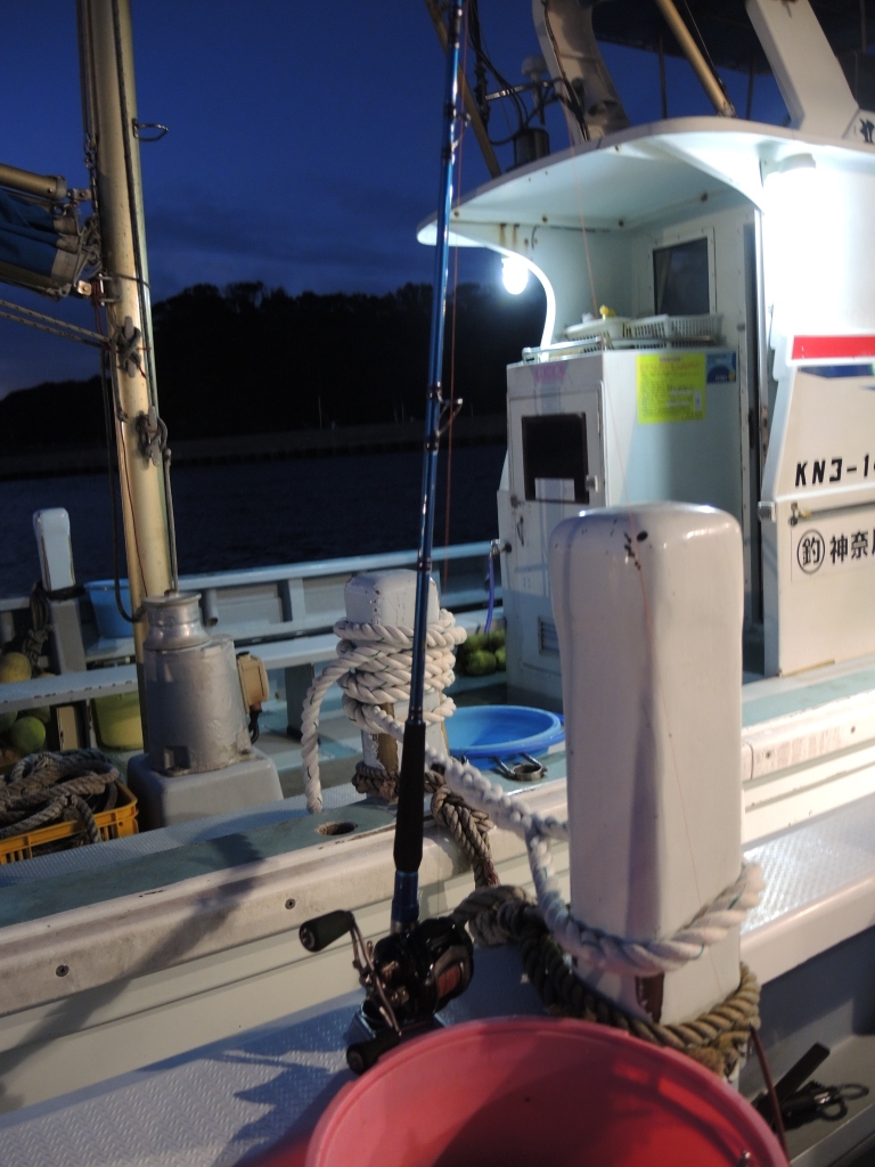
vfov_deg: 63.4
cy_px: 584
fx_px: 944
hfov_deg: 49.7
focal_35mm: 28
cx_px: 438
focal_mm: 6
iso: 400
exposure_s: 1/13
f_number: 2
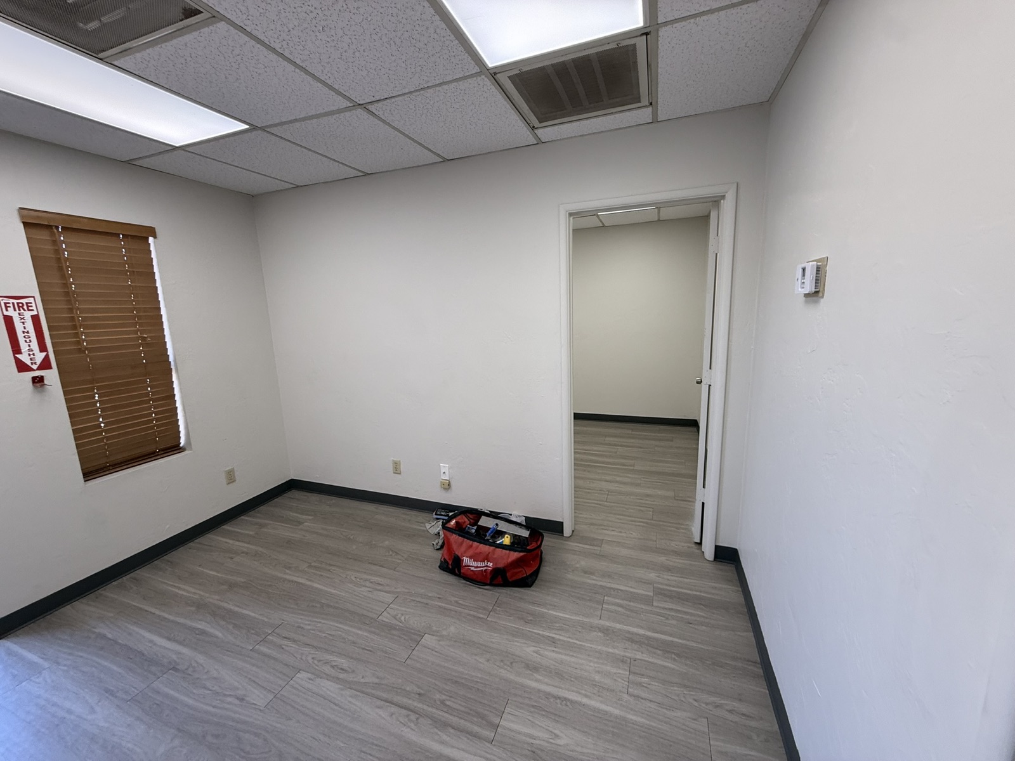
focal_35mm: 14
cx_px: 508
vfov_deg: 85.7
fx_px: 411
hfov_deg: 102.1
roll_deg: +1.9
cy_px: 380
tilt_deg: -12.4
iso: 80
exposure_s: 1/120
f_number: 2.2
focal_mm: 2.22
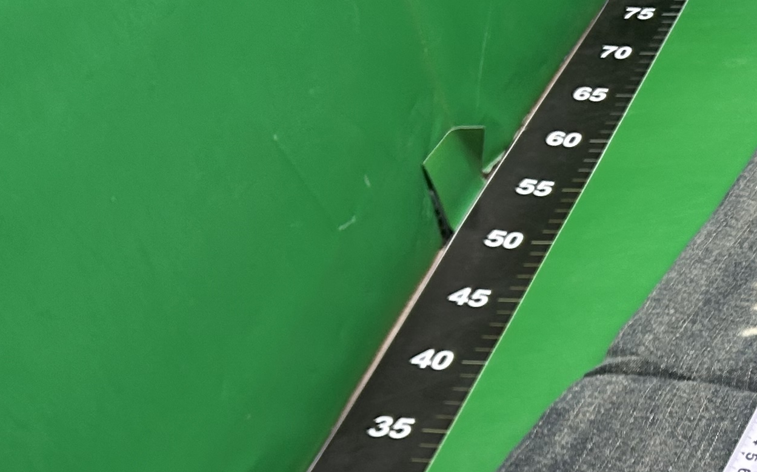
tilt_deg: -37.8
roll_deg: +4.9
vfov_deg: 14.5
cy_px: 437
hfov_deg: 20.8
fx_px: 1836
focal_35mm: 89
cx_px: 1042
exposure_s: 1/121
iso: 100
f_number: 1.5
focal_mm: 5.7
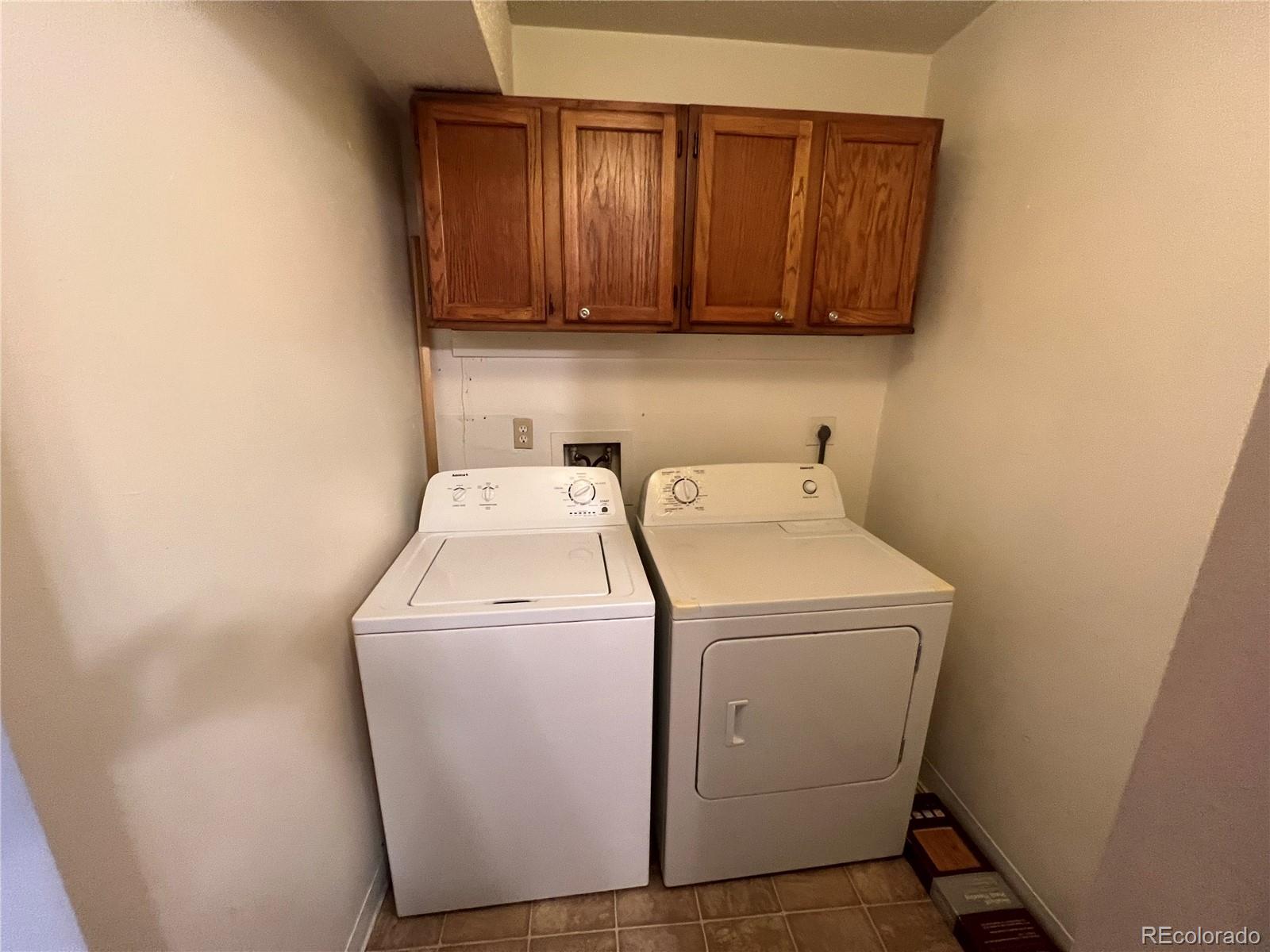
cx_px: 635
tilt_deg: -15.9
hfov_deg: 106.2
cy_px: 476
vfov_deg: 89.9
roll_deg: -1.7
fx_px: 477
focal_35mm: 13
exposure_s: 1/60
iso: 400
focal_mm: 1.57
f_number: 1.8
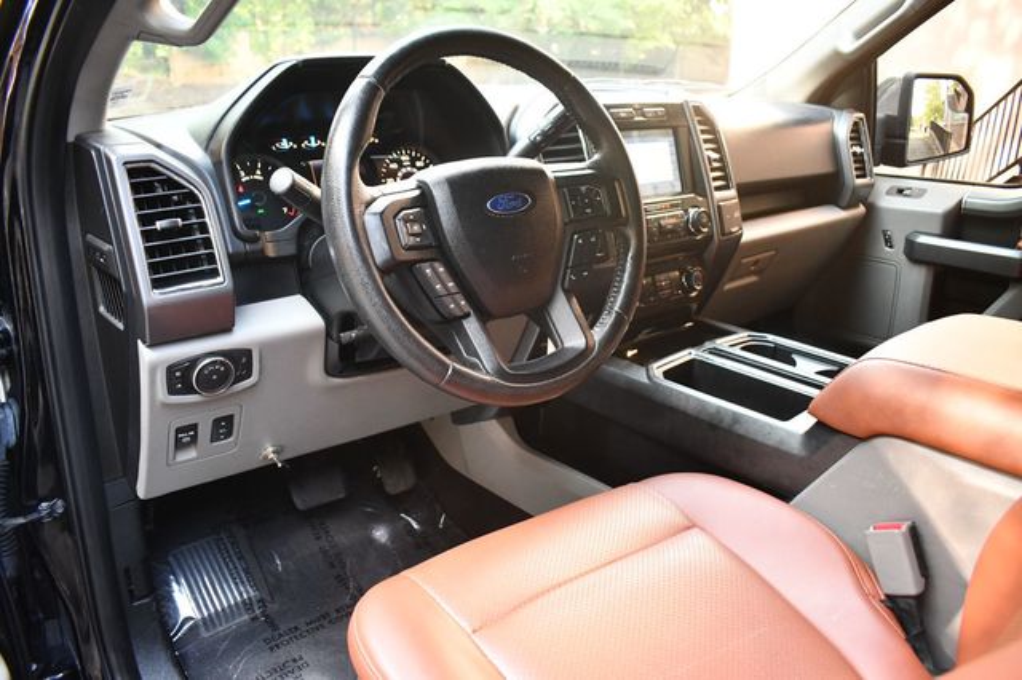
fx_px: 766
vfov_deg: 47.9
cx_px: 511
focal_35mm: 27
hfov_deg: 67.4
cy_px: 340
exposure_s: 1/125
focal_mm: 18
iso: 1800
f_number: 3.5
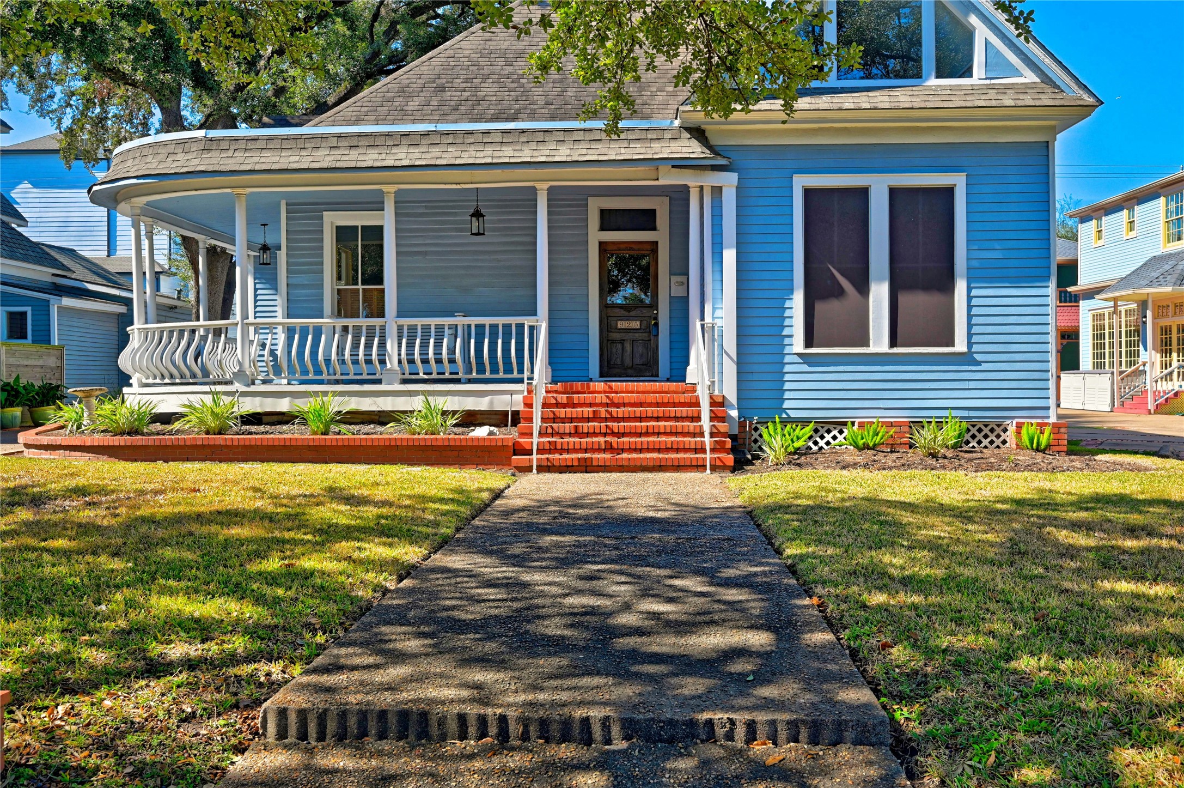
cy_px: 394
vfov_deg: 43.5
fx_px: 986
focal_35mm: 30
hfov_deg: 62.0
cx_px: 592
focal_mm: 30
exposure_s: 1/320
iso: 400
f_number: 8
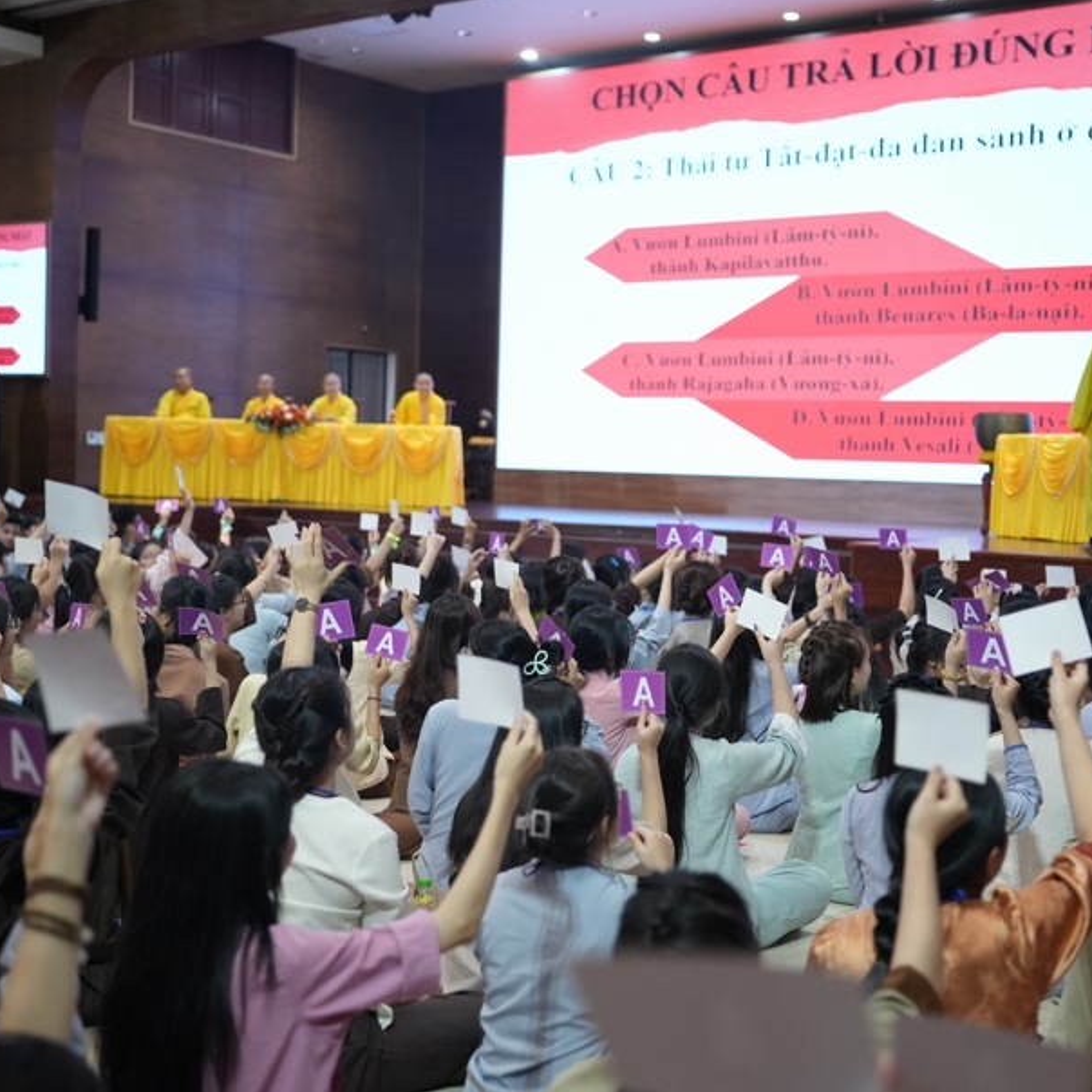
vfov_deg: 35.3
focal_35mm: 48
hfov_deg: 35.3
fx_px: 1713
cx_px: 626
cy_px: 580
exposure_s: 1/500
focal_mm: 35
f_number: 2
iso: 2500
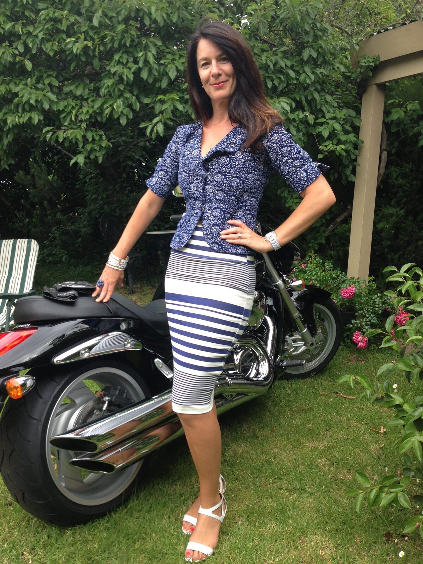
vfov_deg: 55.4
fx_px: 538
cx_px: 212
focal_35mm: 33
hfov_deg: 42.9
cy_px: 282
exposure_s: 1/134
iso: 50
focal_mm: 4.13
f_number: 2.4
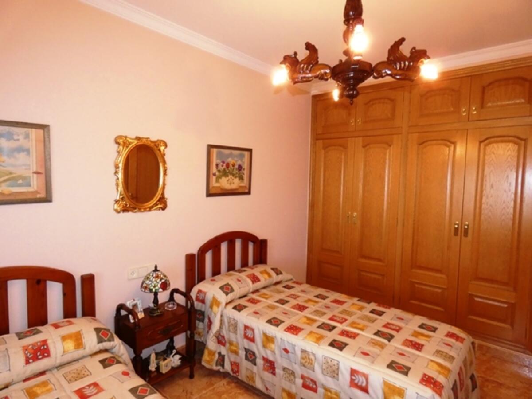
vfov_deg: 66.0
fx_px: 307
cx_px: 266
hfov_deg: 81.7
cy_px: 200
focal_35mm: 20
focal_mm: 3.6
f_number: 2.8
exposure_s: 1/60
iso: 640
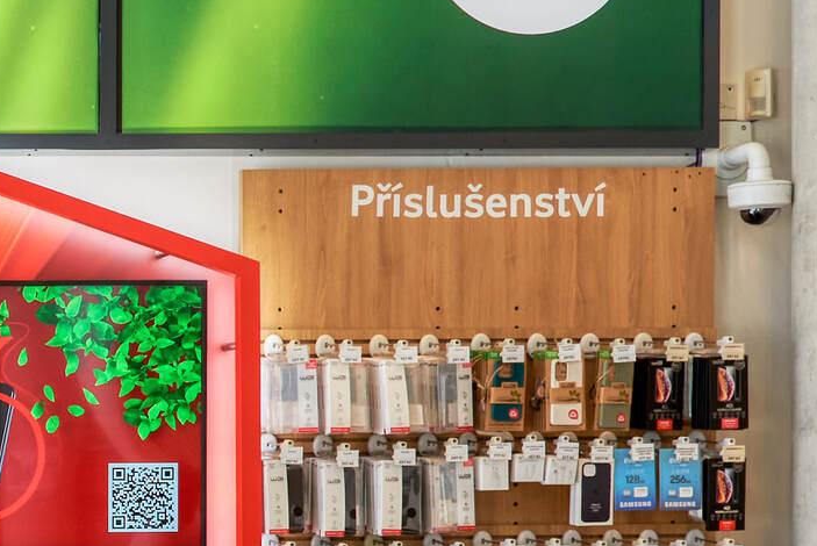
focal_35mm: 100
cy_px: 551
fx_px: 2271
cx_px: -471
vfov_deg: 13.5
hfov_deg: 17.8
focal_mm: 24
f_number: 7.1
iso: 200
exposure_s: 1/30
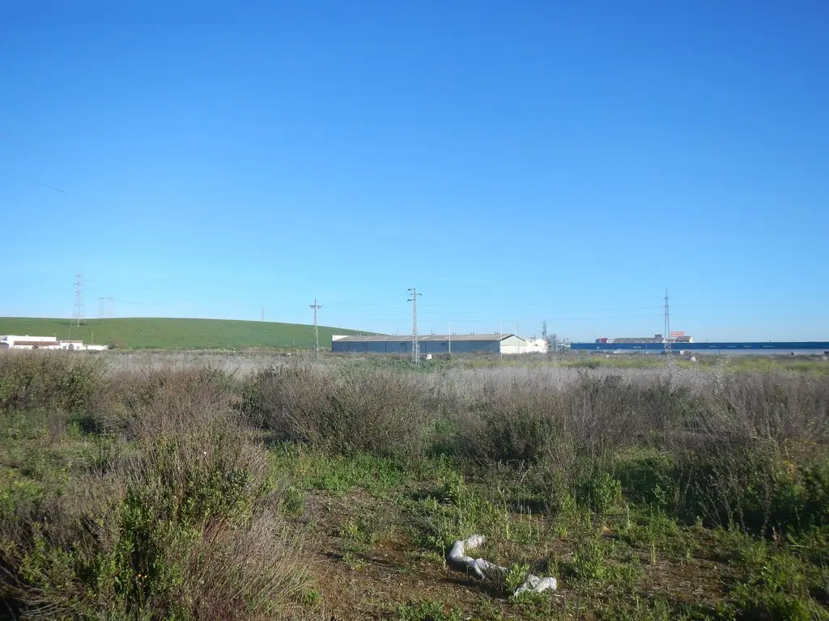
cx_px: 414
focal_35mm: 28
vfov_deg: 49.7
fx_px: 671
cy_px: 310
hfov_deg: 63.4
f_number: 3.9
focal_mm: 5
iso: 125
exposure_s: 1/800
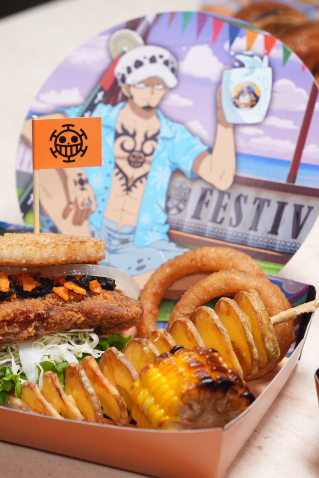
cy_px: 238
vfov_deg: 11.9
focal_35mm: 173
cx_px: 116
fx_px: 2299
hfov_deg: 7.9
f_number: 5
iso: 640
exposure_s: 1/125
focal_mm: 115
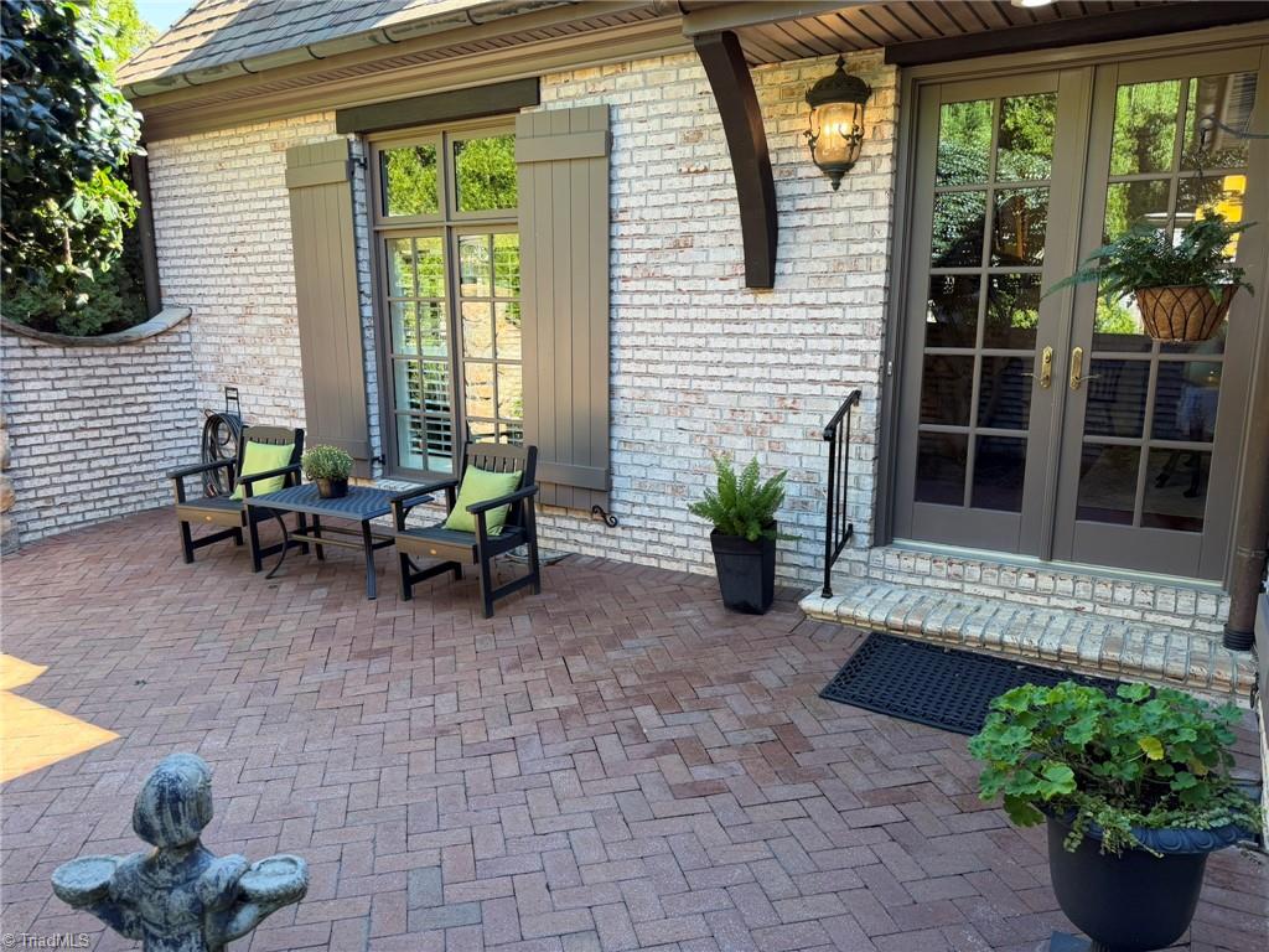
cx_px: 634
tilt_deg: -11.3
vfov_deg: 56.8
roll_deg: +0.0
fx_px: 880
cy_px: 476
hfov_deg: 71.6
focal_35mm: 24
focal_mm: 6.76
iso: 50
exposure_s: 1/120
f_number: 1.78
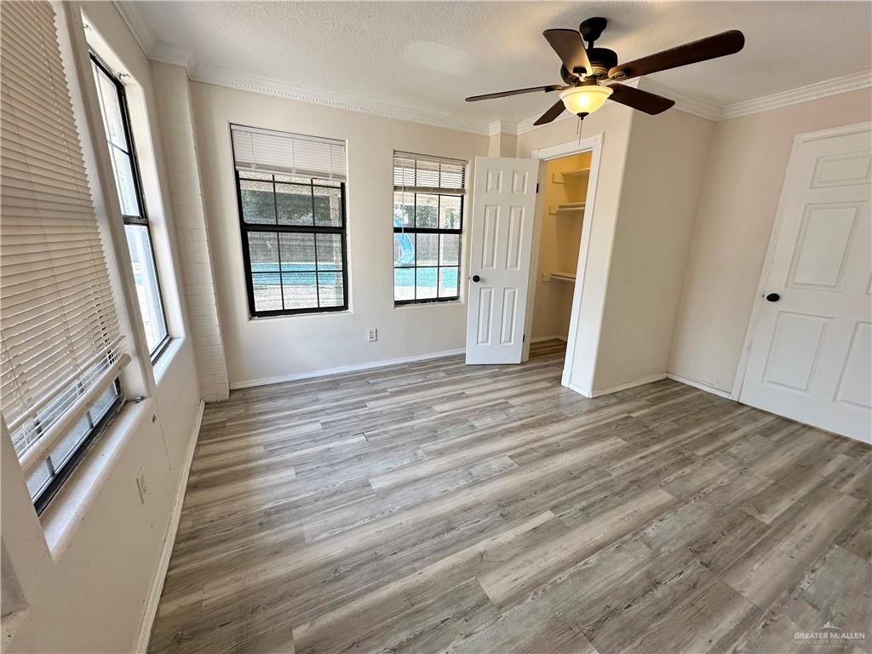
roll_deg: -1.5
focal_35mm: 14
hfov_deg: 102.1
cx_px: 436
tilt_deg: -14.8
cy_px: 327
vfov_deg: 85.7
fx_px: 353
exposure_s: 1/120
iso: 50
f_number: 2.2
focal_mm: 2.22
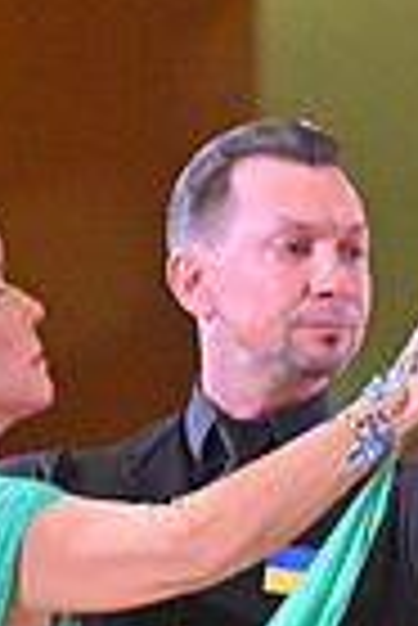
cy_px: 1112
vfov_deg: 2.5
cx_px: 52
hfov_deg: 1.6
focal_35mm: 836
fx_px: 14523
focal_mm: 200
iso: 5000
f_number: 5.6
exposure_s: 1/400
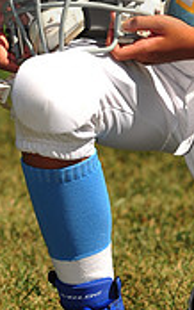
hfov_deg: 4.0
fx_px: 2804
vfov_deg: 6.3
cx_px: 150
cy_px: -29
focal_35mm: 332
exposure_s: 1/1000
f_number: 5
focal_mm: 98
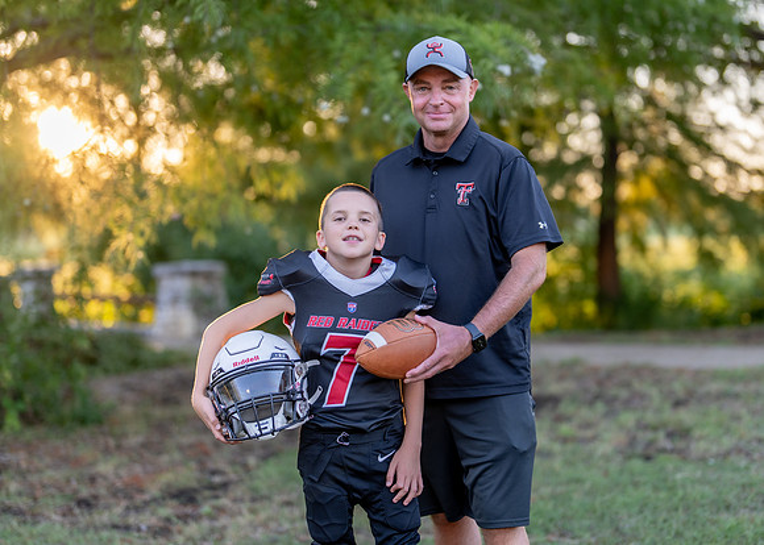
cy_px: 261
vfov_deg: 20.9
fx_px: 1480
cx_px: 417
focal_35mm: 68
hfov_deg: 28.9
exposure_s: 1/400
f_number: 1.2
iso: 100
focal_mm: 50
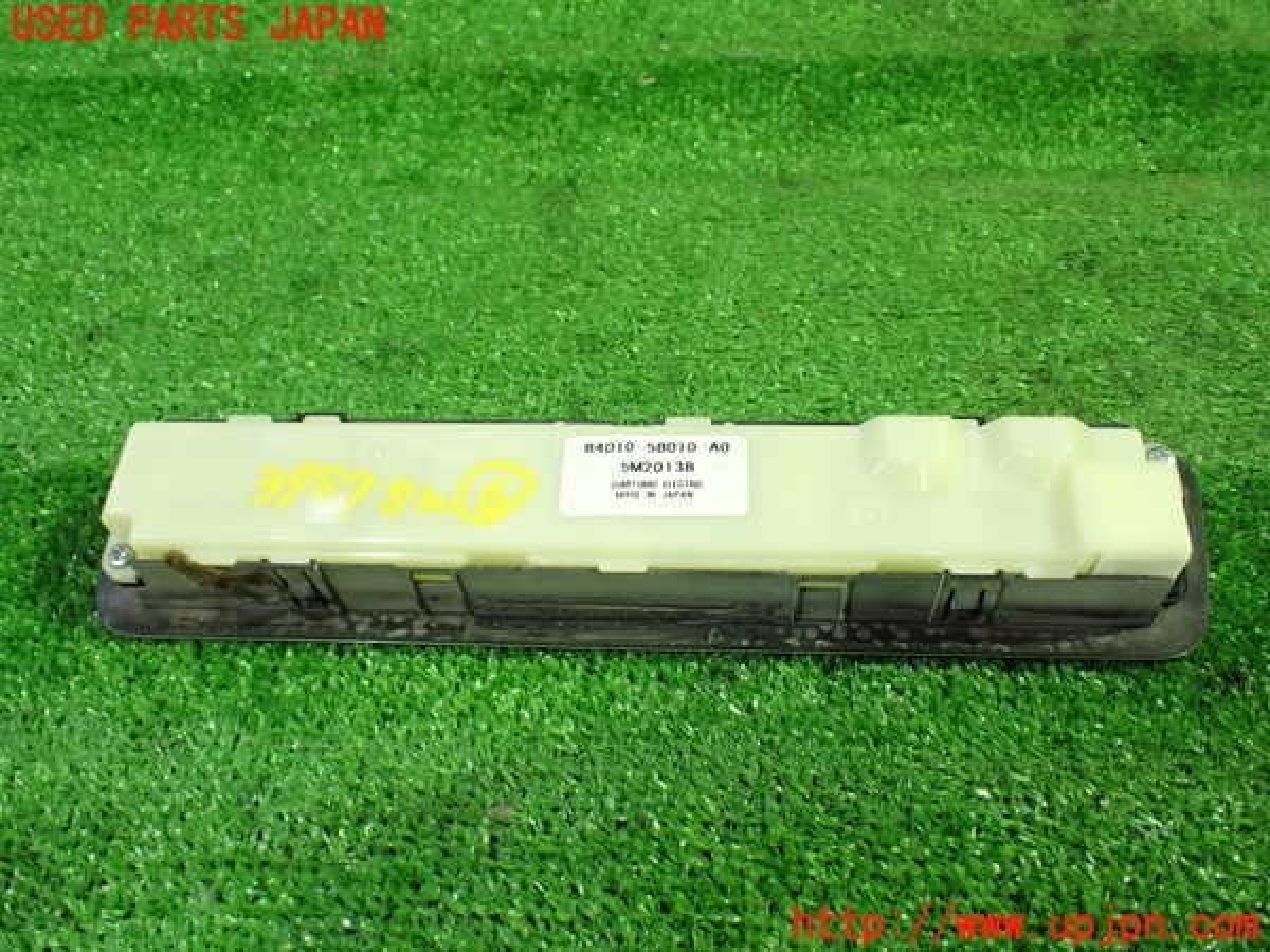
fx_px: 1174
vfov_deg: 44.2
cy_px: 476
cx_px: 635
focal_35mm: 32
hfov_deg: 56.8
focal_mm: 5.79
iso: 800
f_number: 2.4
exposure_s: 1/50
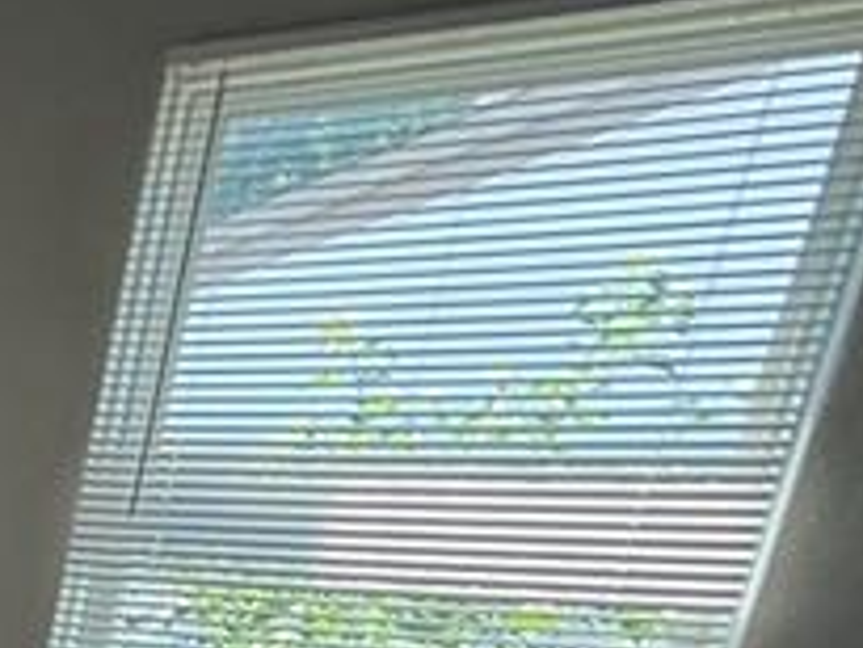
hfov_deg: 15.9
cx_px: -1124
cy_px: 993
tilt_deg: -17.2
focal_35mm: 70
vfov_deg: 18.5
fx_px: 1746
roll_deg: +2.6
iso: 80
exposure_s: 1/120
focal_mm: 2.22
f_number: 2.2
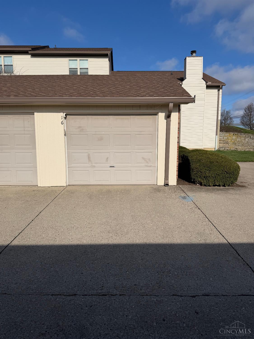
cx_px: 127
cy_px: 170
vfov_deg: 71.6
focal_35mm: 24
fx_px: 235
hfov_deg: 56.8
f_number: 1.78
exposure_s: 1/10309
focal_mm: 6.76
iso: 80
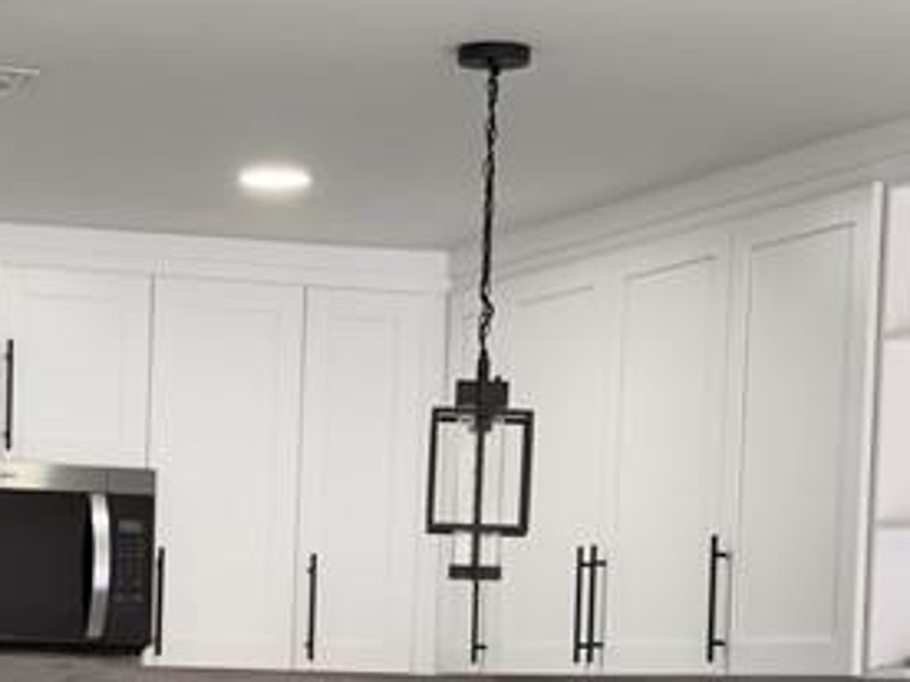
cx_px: 145
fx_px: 3417
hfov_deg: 15.0
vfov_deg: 11.2
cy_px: 840
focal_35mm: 130
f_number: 1.78
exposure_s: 1/120
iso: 200
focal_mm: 6.76
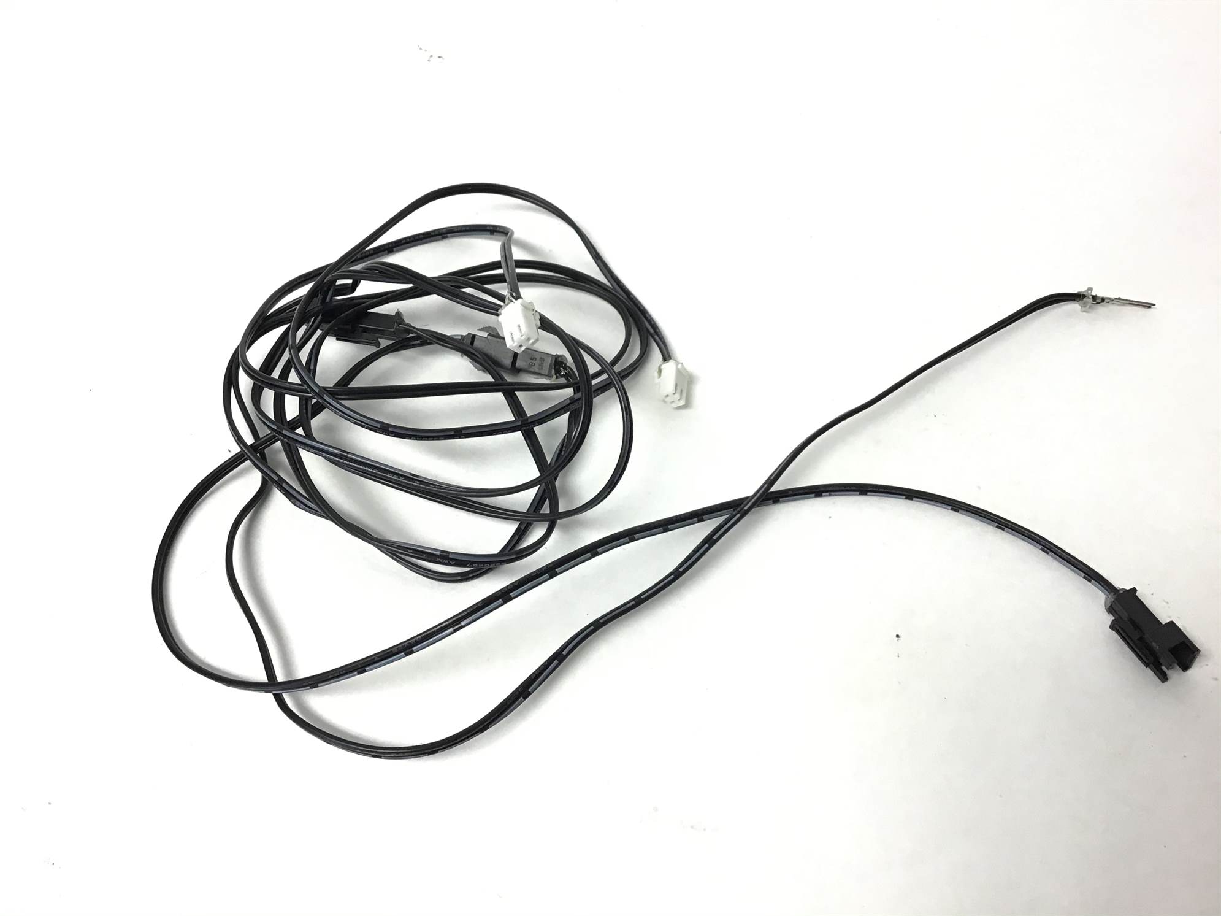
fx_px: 1093
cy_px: 458
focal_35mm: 31
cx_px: 610
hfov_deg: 58.4
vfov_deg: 45.4
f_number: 2.4
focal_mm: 3.3
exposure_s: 1/33
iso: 40
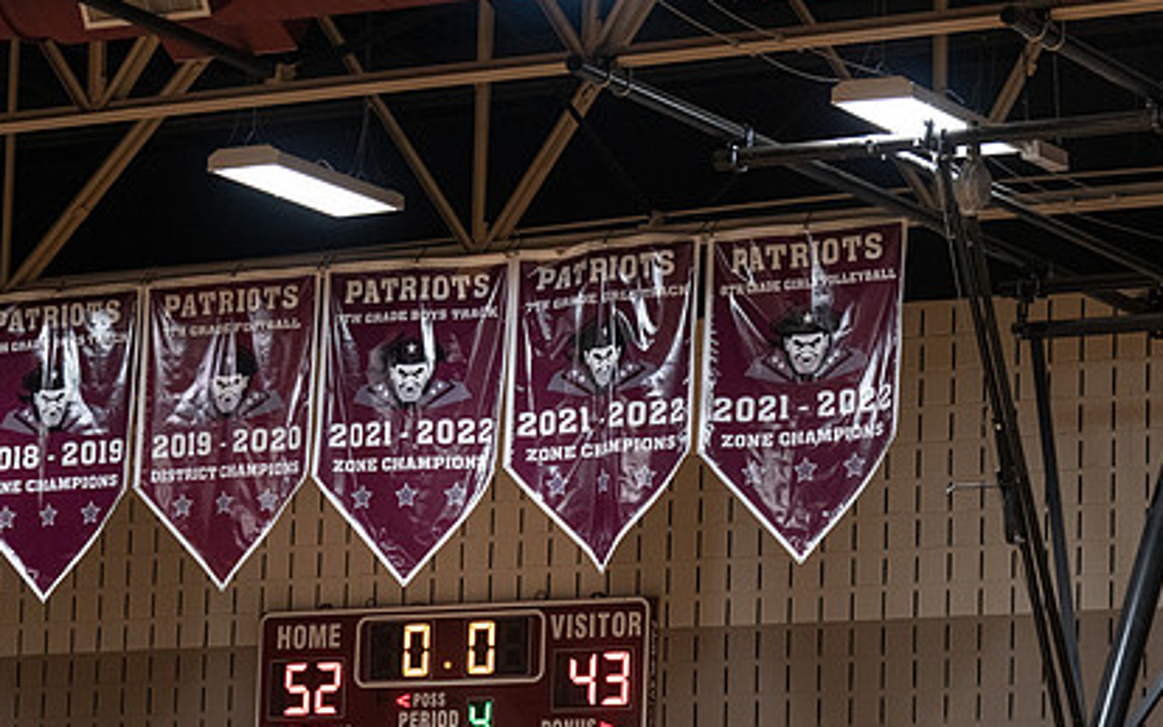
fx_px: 5041
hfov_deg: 13.2
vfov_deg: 8.2
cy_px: 573
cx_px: 480
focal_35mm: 159
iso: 1600
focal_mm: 104
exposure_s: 1/500
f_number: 2.8
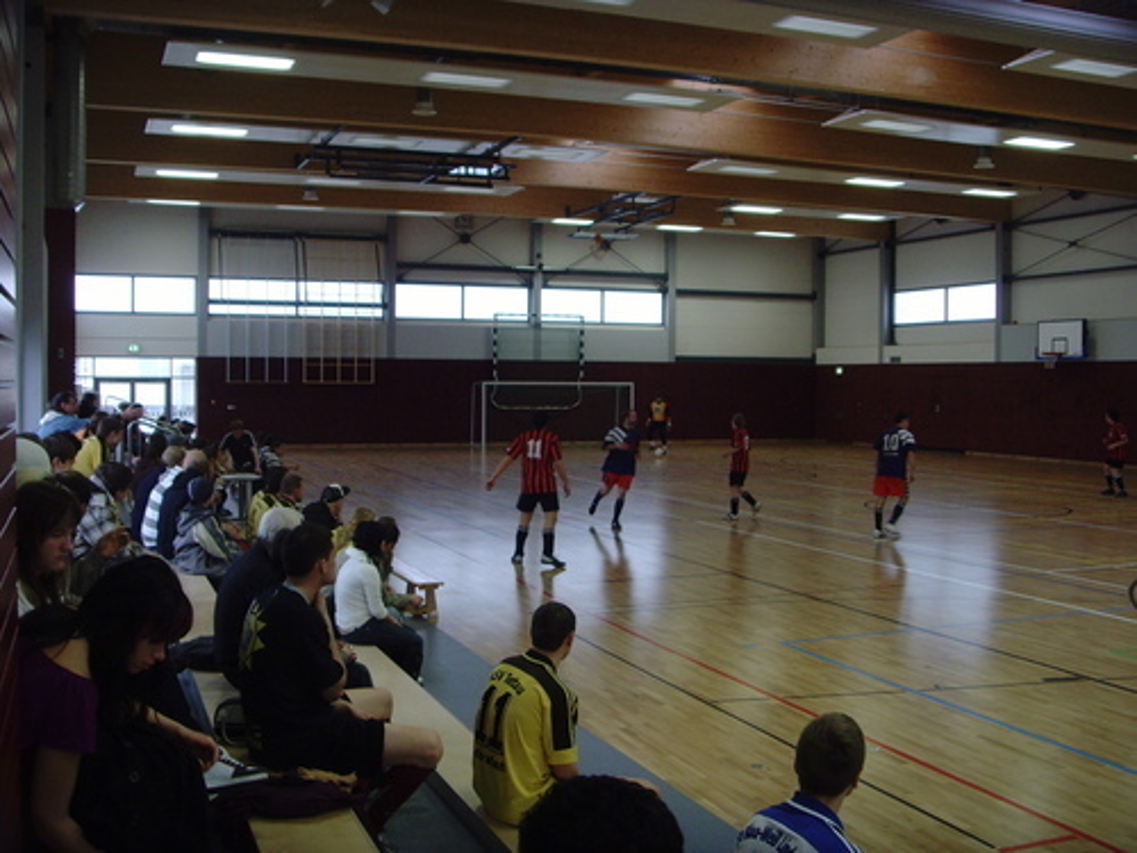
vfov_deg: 36.8
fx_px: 1281
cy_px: 426
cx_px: 568
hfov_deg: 47.9
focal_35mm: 39
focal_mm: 6.6
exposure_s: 1/45
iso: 200
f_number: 3.5
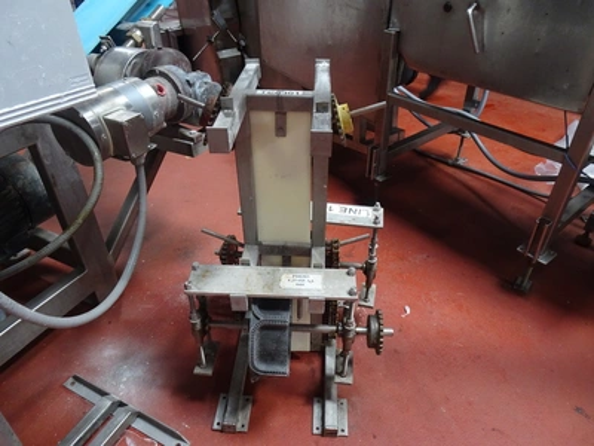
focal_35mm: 24
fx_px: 412
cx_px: 297
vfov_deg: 56.8
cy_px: 223
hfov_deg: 71.6
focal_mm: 4.1
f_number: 3.5
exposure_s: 1/30
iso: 320
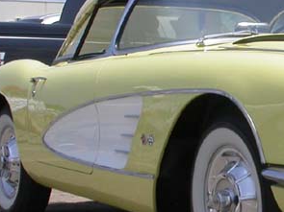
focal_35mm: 132
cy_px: 91
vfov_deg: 11.2
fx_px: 1083
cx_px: 309
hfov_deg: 14.6
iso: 100
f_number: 7.5
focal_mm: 7.85
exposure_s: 1/402
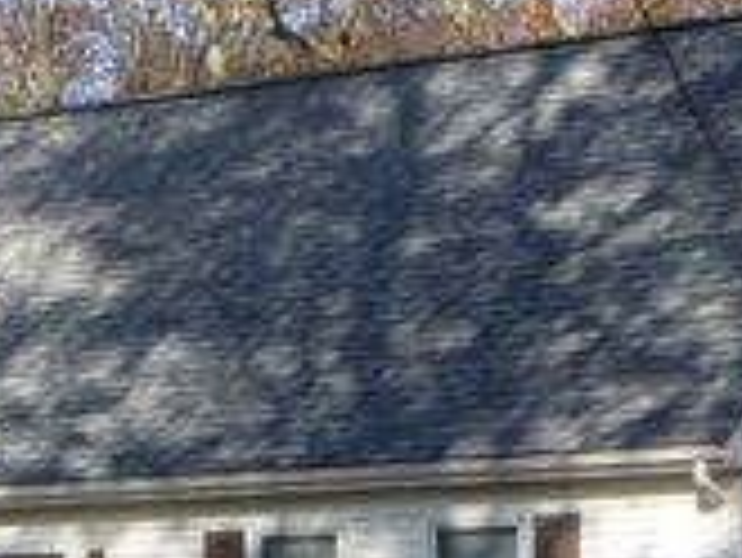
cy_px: 344
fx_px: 3775
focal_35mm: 176
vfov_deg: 8.4
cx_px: 342
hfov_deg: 11.2
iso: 100
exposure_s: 1/160
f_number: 5.1
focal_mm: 10.4
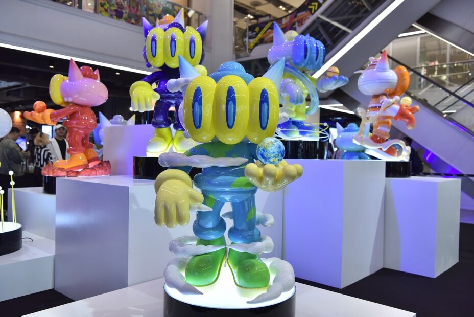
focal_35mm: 32
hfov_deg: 58.7
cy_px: 158
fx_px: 422
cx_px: 237
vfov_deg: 41.2
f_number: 4
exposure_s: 1/100
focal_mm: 32
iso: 320
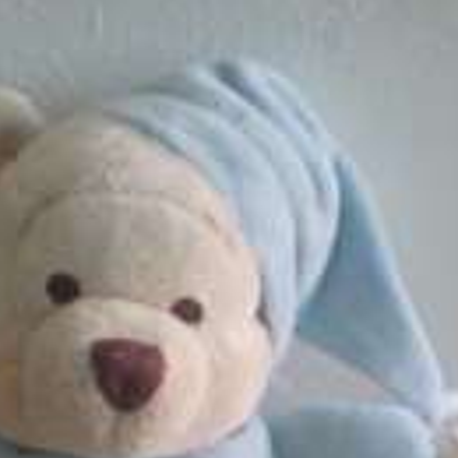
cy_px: 483
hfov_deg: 17.2
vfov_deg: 16.8
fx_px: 1512
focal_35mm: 101
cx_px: 137
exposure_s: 1/61.1
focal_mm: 6.3
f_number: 3.1
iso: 142
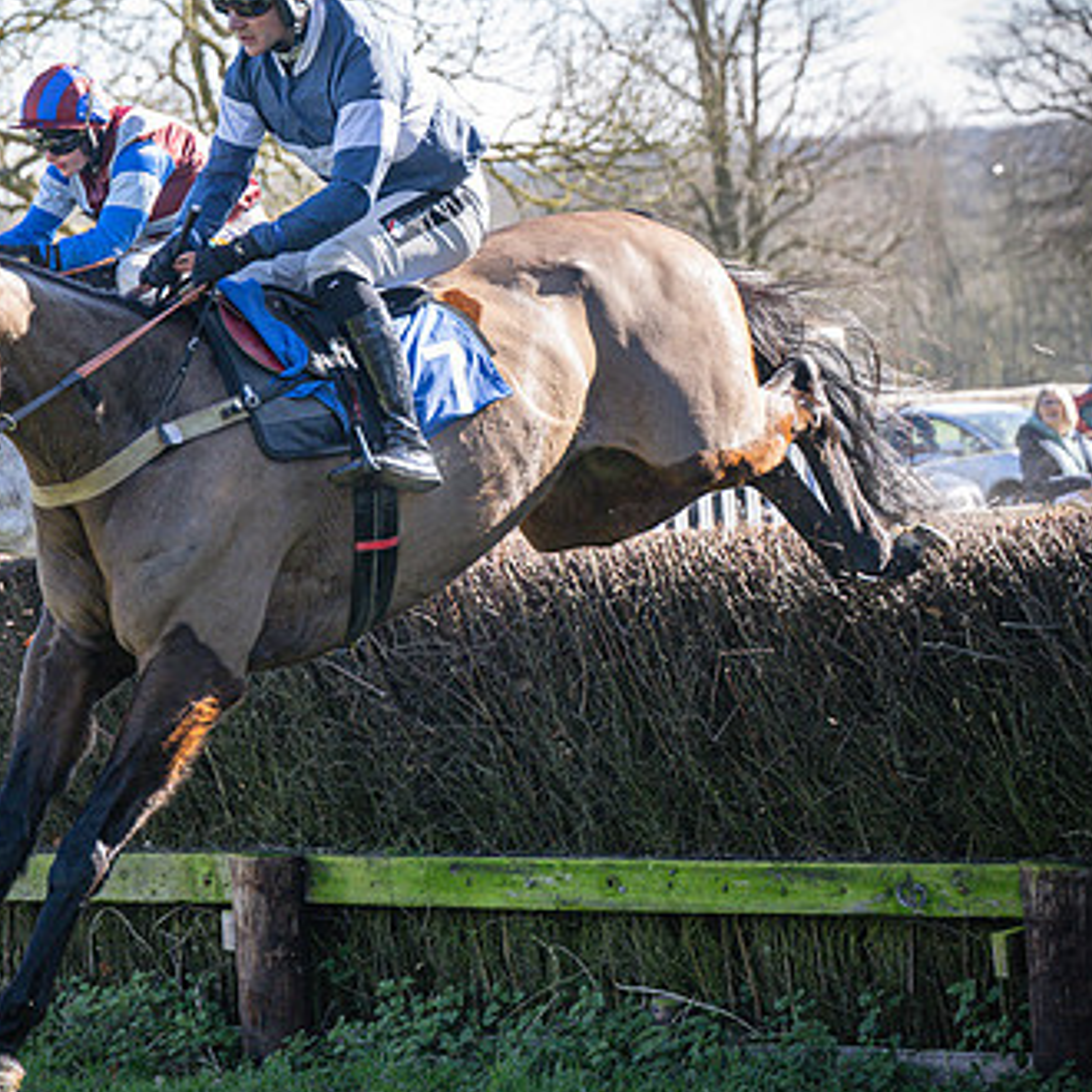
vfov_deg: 11.1
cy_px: 384
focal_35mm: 157
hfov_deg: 11.1
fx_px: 5603
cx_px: 239
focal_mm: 70
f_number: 2.8
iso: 400
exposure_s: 1/1600
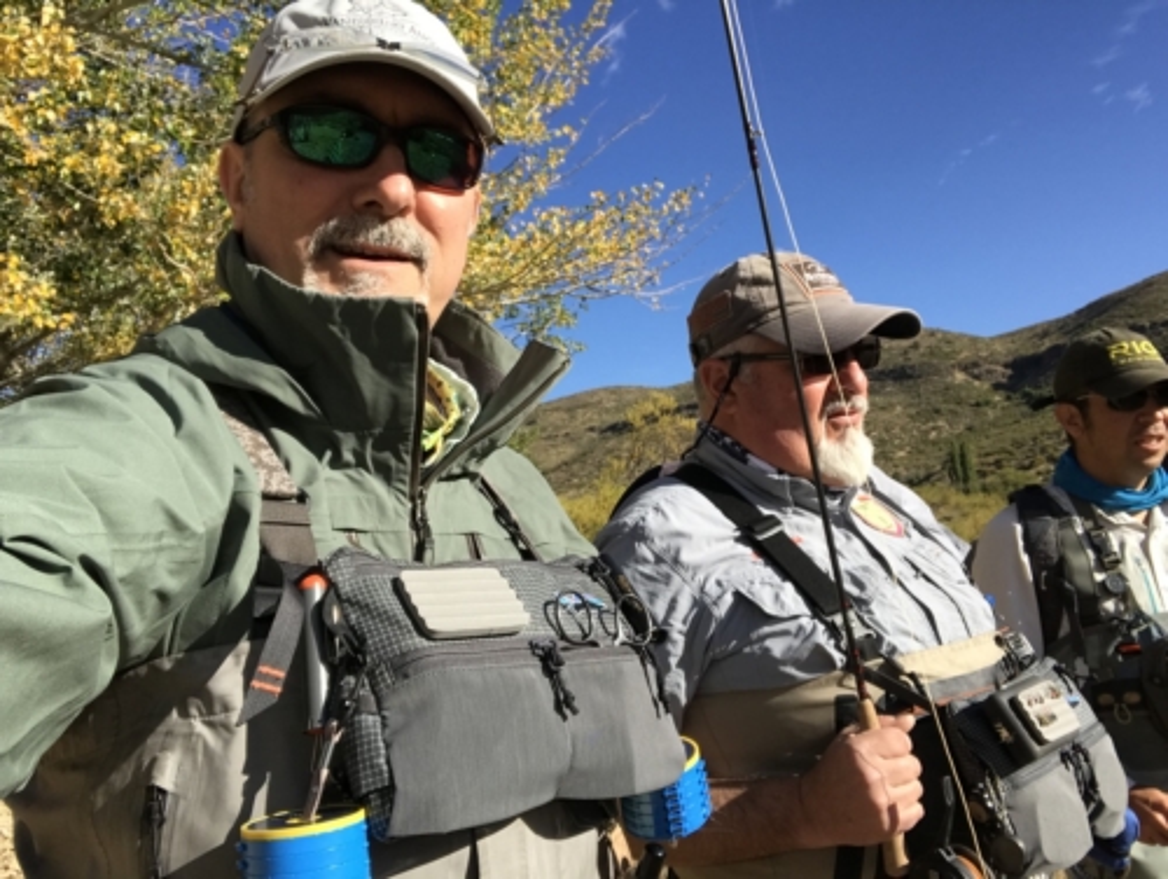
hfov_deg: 56.8
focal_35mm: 32
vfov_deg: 44.2
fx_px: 1081
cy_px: 440
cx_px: 584
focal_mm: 2.87
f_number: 2.2
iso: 25
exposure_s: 1/960
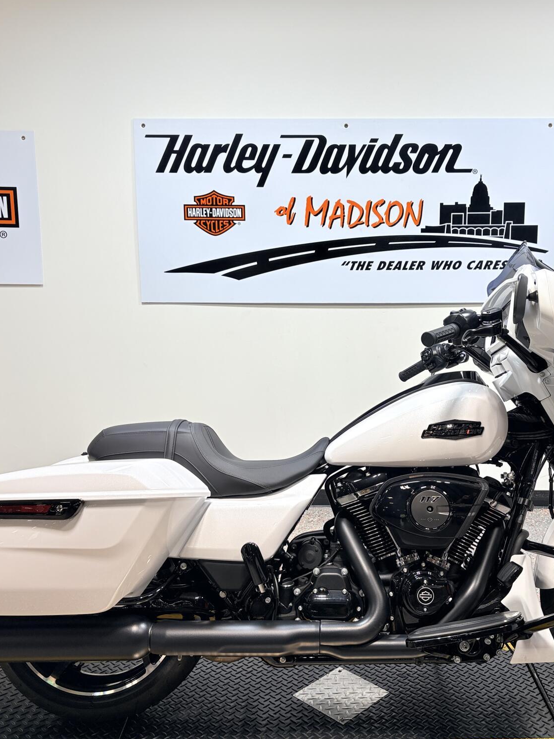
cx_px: 350
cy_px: 367
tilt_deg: -9.2
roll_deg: +0.5
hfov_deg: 40.4
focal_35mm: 35
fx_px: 747
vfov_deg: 52.6
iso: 32
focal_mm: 5.96
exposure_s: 1/136
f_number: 1.6
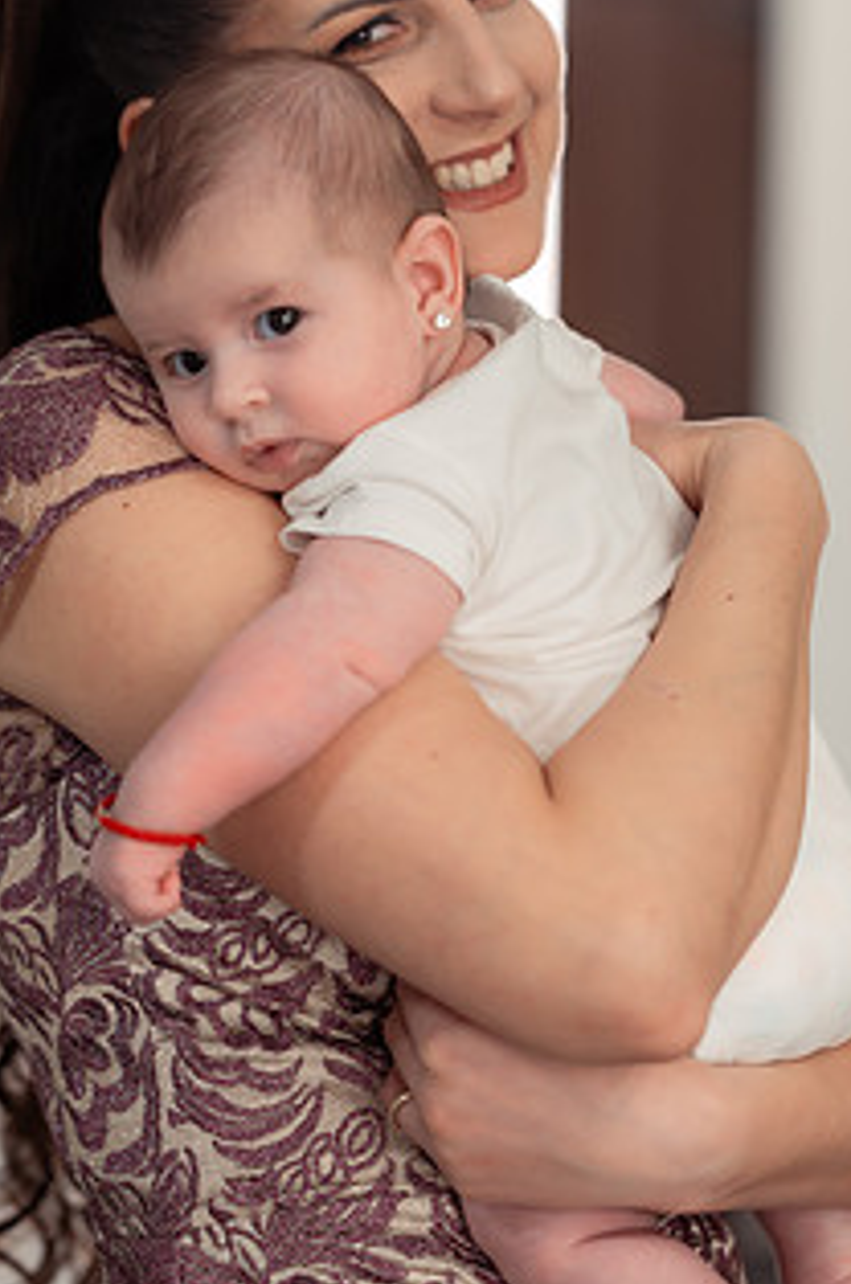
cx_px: 460
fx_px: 4345
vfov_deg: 16.8
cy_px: 613
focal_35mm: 122
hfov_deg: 11.2
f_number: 2.2
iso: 1600
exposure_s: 1/160
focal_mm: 85
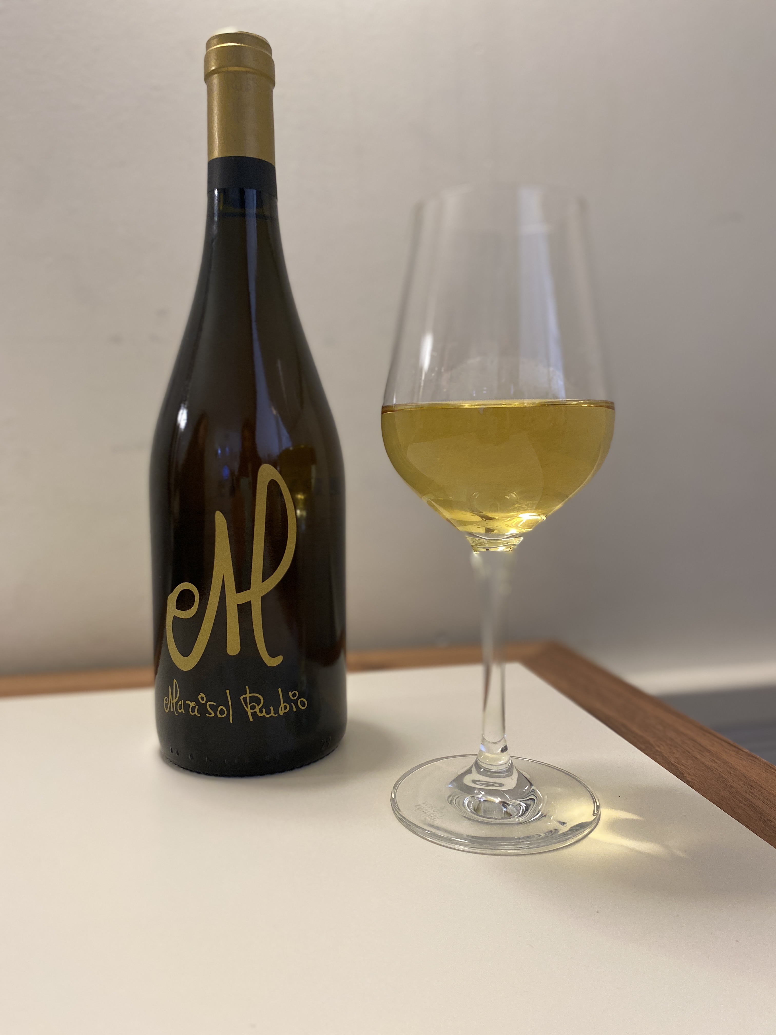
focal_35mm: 26
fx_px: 777
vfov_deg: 67.3
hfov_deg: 53.1
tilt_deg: -4.9
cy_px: 518
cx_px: 388
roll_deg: +0.2
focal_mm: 4.25
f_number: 1.8
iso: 200
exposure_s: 1/50
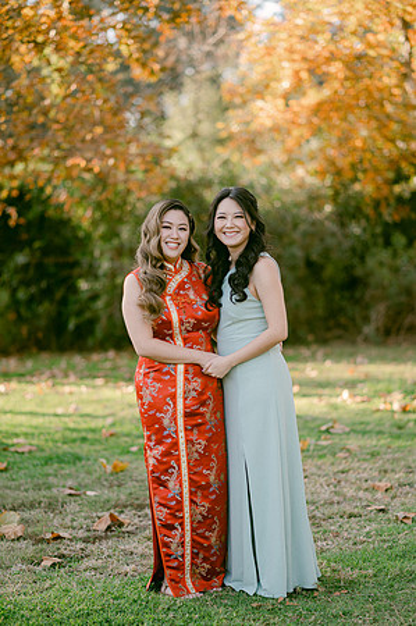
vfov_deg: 23.9
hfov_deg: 16.0
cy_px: 313
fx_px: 1477
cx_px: 208
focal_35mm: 85
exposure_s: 1/640
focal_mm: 85
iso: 200
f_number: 2
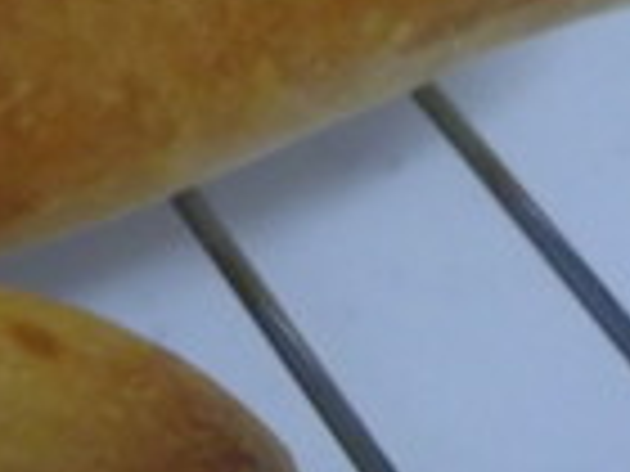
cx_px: 171
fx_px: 1875
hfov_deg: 19.0
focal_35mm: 103
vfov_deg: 13.9
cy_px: -99
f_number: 3.5
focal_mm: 5.8
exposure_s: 1/50
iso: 780
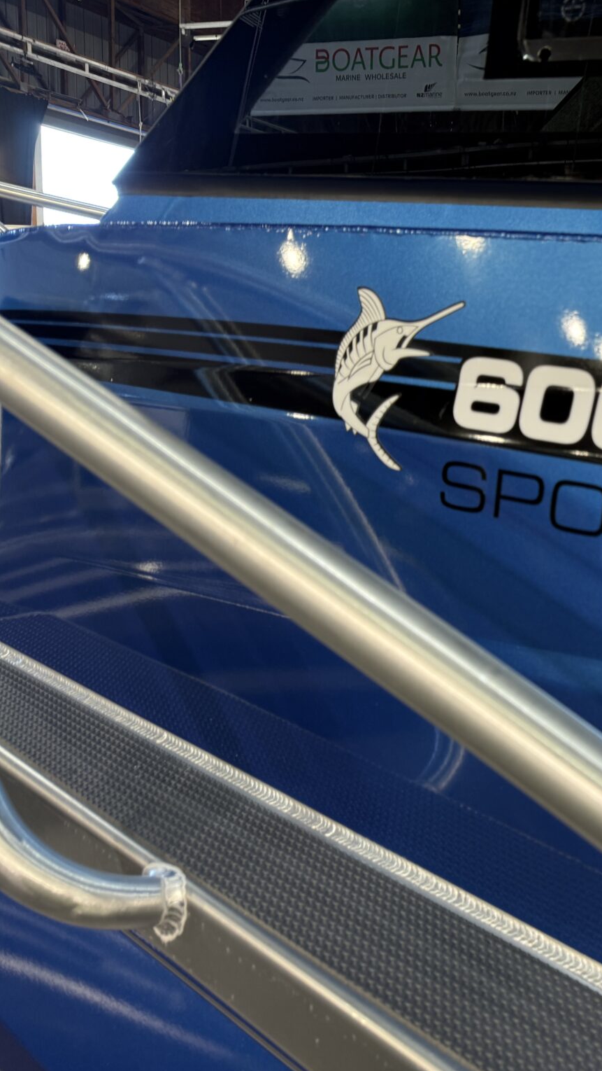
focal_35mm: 35
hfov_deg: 29.5
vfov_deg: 56.6
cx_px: 704
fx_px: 993
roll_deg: -4.1
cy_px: 536
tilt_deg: -9.2
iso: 125
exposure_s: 1/50
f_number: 1.78
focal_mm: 6.76
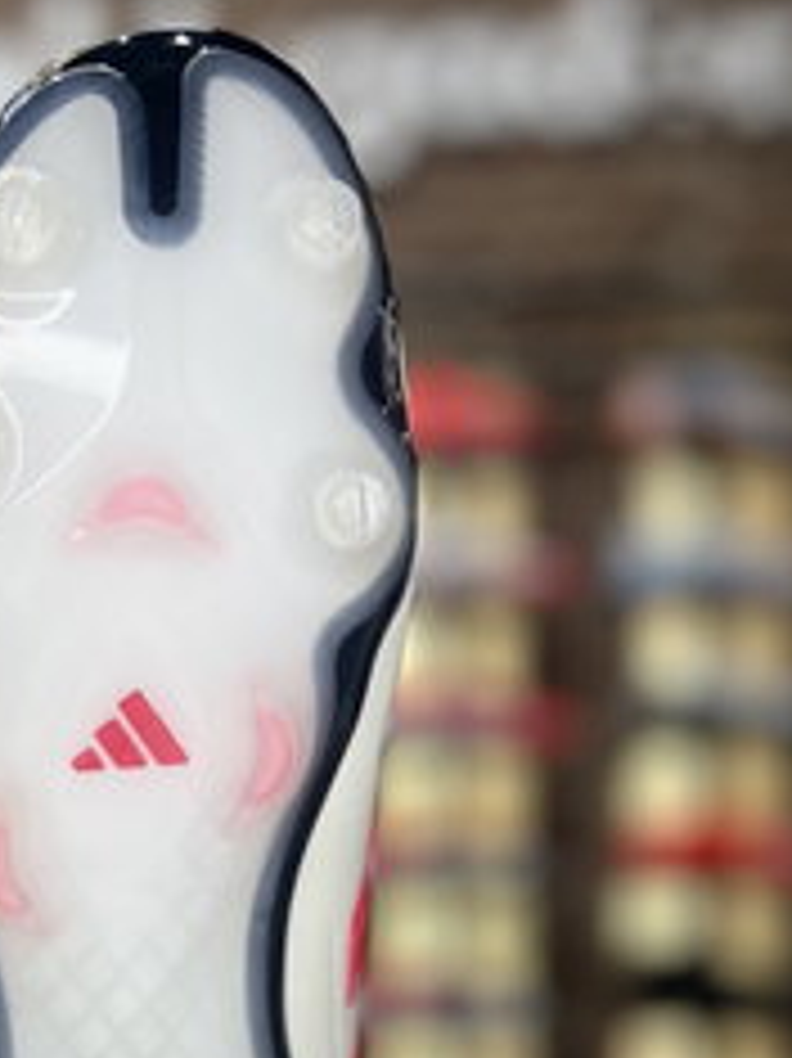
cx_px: 148
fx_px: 1801
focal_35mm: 59
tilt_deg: -3.4
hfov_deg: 24.4
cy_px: 1056
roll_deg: -0.3
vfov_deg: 30.4
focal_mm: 5.7
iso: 64
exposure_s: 1/100
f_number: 1.5
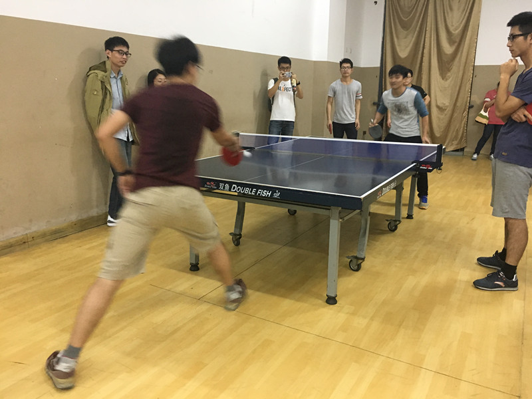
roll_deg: -0.6
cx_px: 266
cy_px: 200
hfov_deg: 61.7
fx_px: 446
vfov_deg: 48.2
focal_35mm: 29
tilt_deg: -13.1
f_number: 2.2
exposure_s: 1/20
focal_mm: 4.15
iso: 200
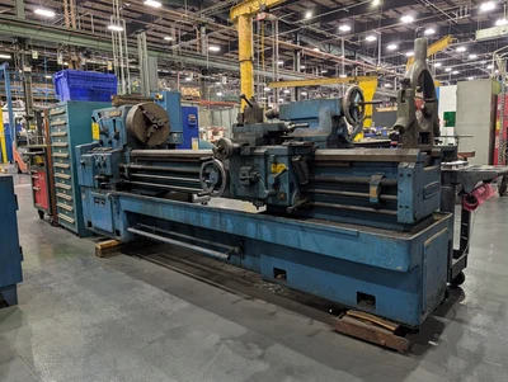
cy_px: 191
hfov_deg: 71.5
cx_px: 254
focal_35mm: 24
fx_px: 353
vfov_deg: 56.9
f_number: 1.68
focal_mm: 6.9
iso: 934
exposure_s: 1/185
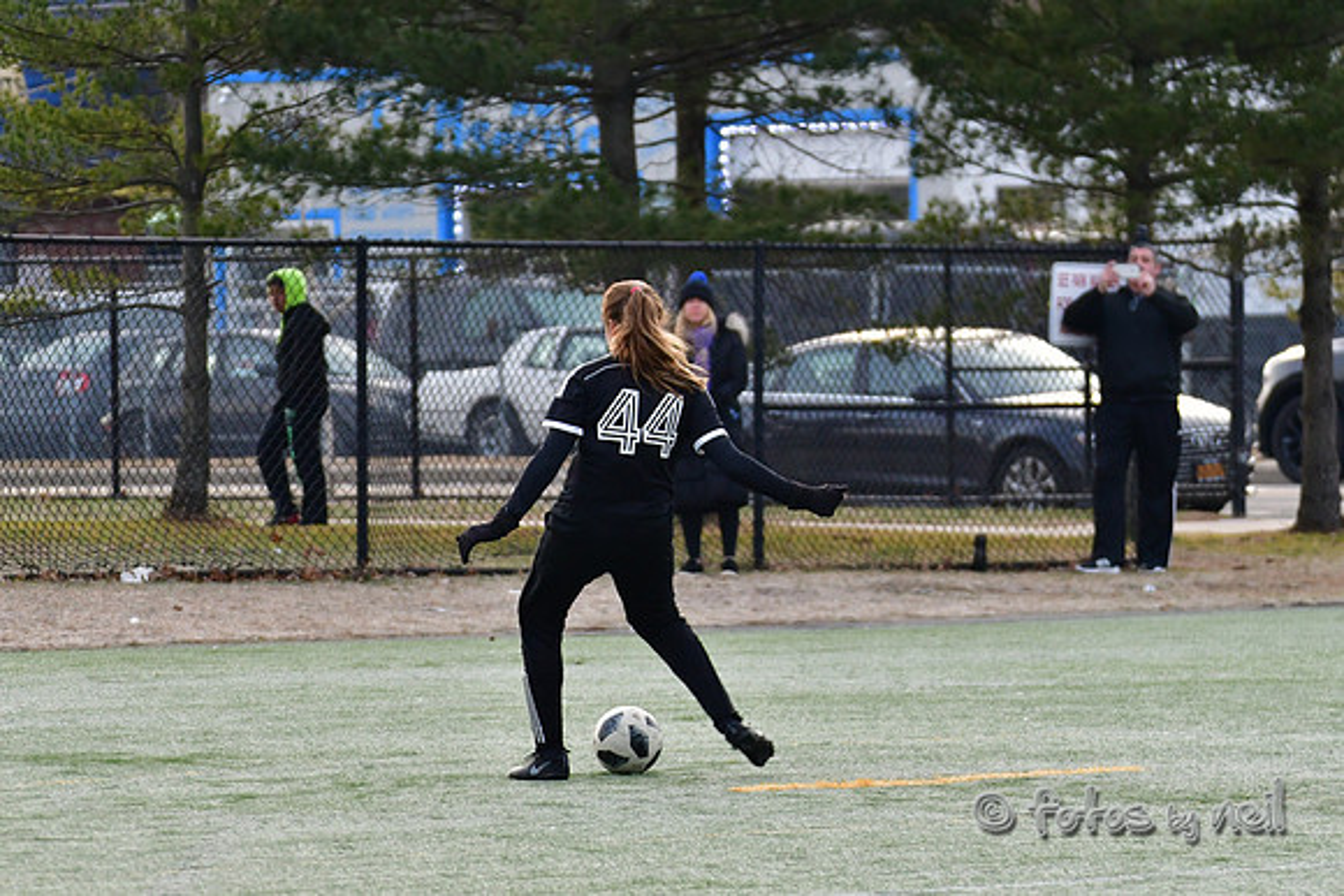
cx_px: 672
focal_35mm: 340
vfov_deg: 4.0
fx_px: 12696
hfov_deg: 6.1
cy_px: 448
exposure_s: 1/800
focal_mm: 170
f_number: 5
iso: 1000
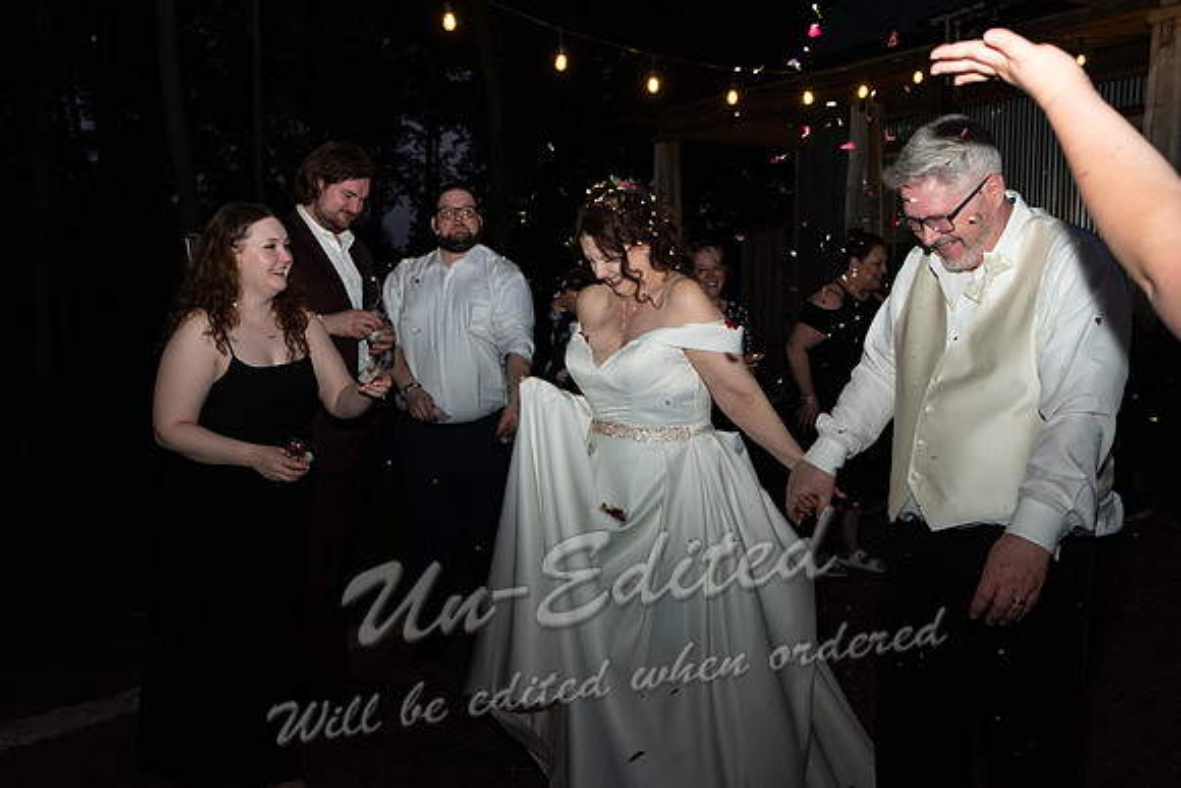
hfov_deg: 63.6
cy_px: 394
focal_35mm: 29
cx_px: 590
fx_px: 952
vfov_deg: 45.0
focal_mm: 19.6
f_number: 2.8
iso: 250
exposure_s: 1/200
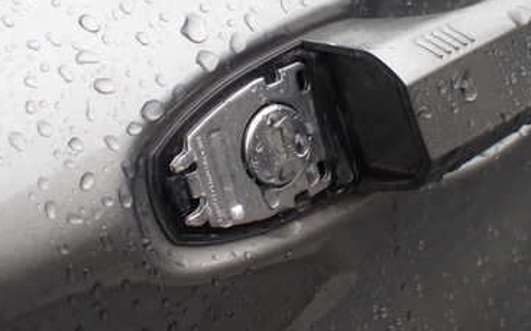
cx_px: 321
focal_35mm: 52
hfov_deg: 38.7
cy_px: 103
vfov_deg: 24.7
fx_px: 752
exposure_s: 1/160
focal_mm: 5.4
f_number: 2.3
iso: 100
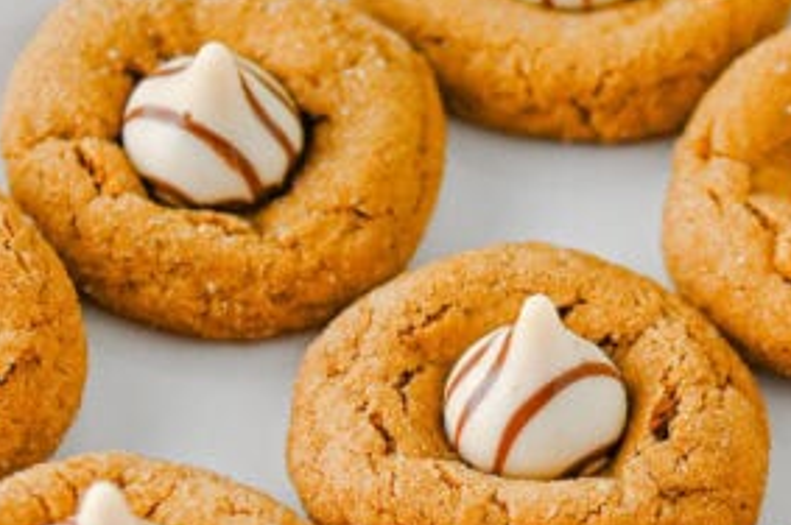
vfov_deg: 7.3
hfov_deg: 10.9
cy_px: 350
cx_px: 551
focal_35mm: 188
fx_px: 4126
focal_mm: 52
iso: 320
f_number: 4
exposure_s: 1/125
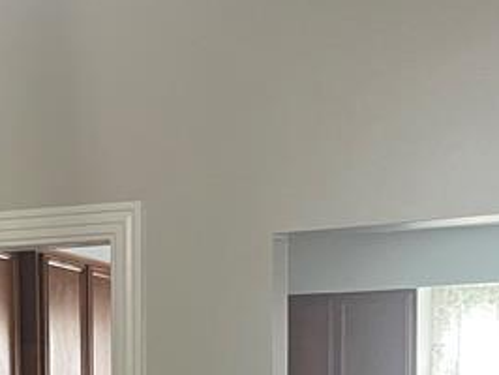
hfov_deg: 19.4
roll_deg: +0.7
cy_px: 591
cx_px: 101
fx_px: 1443
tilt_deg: -6.0
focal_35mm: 100
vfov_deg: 13.8
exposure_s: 1/60
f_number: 1.6
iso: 250
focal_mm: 5.1
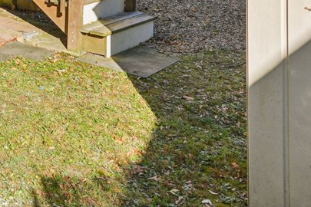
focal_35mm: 81
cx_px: -124
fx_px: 700
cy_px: -190
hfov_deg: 21.8
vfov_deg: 14.4
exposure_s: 1/80
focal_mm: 16
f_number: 9
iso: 100
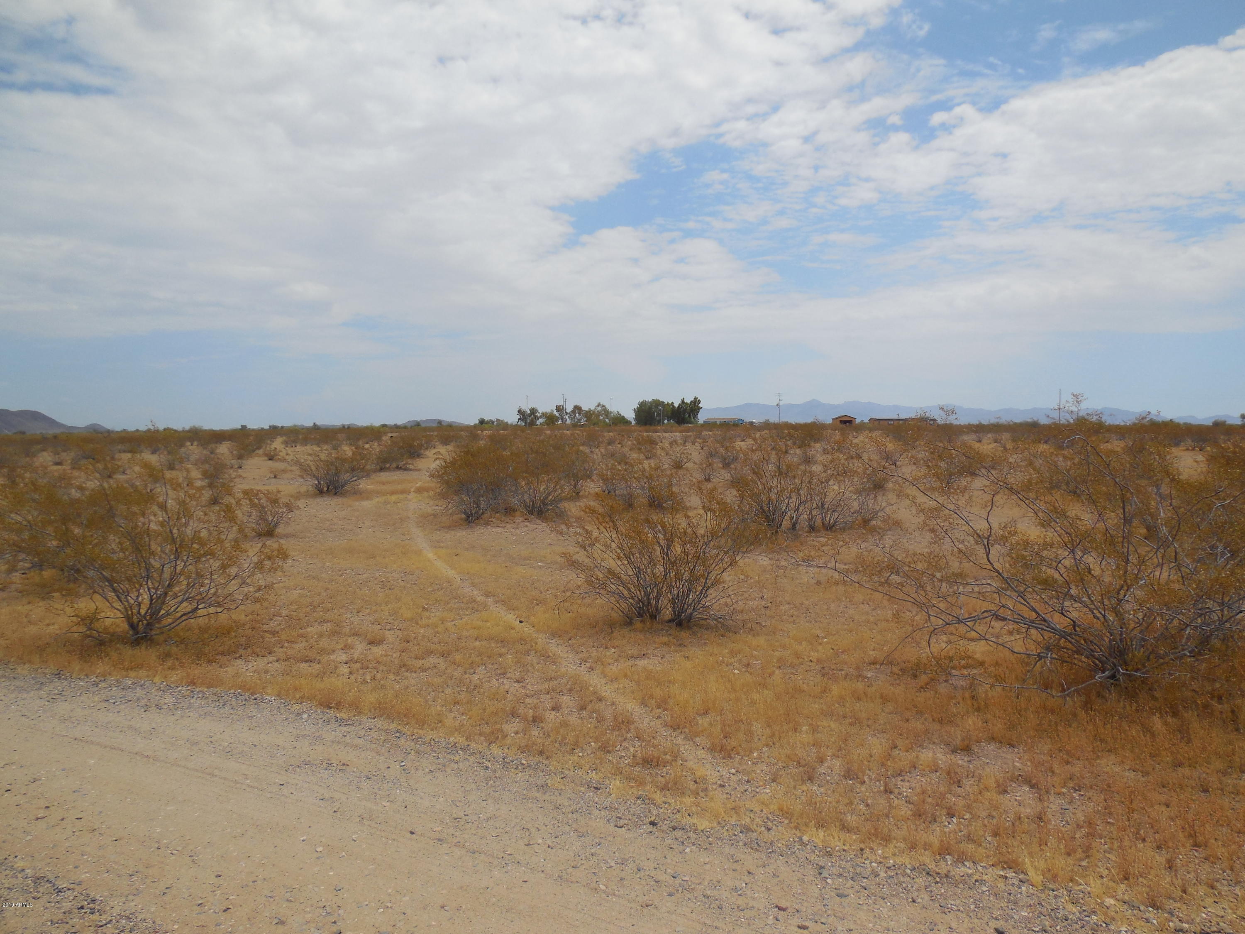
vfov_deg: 54.9
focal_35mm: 25
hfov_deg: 69.4
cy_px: 467
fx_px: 899
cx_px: 622
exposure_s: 1/800
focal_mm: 4.5
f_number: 6.2
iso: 125
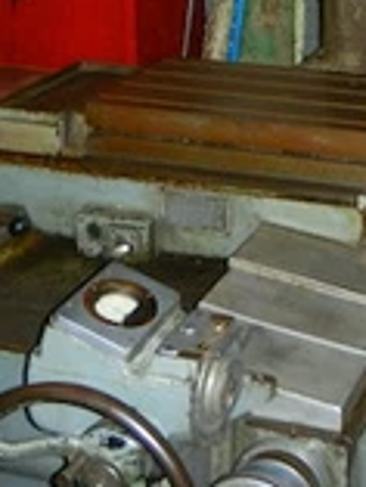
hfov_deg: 18.8
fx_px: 1042
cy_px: -96
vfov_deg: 24.0
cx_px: 440
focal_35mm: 74
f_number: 3.6
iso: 360
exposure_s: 1/30
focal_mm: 5.1
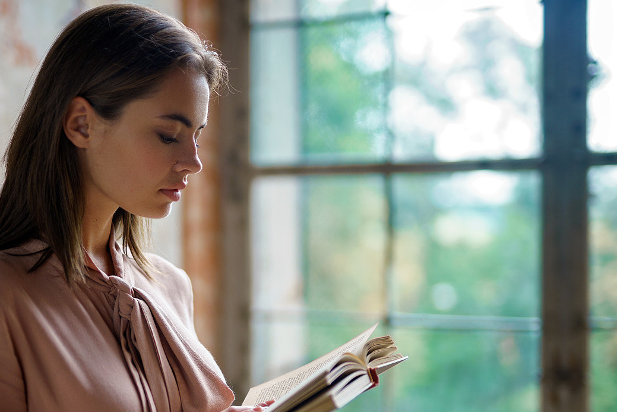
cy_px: 299
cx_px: 226
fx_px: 1320
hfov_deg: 26.2
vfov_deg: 17.6
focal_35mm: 77
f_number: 1.4
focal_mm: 50
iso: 200
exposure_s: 1/250
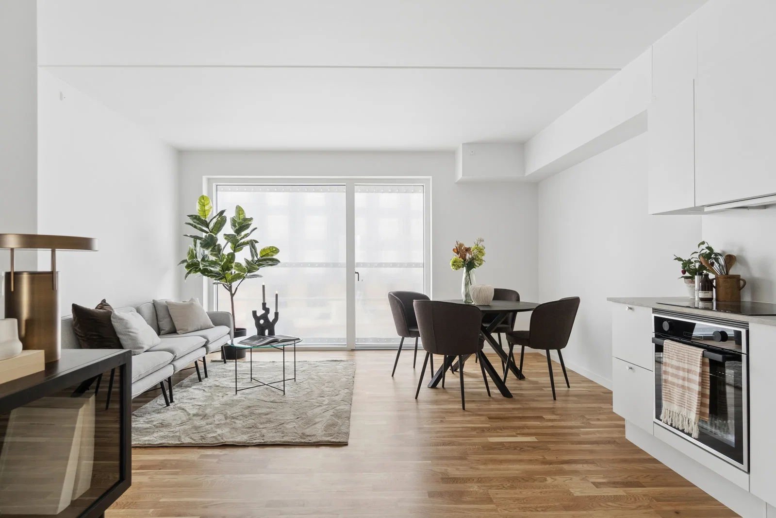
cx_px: 388
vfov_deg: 63.2
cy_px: 259
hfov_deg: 85.4
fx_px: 420
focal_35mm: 20
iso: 200
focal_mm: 13
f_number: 8
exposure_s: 1/40
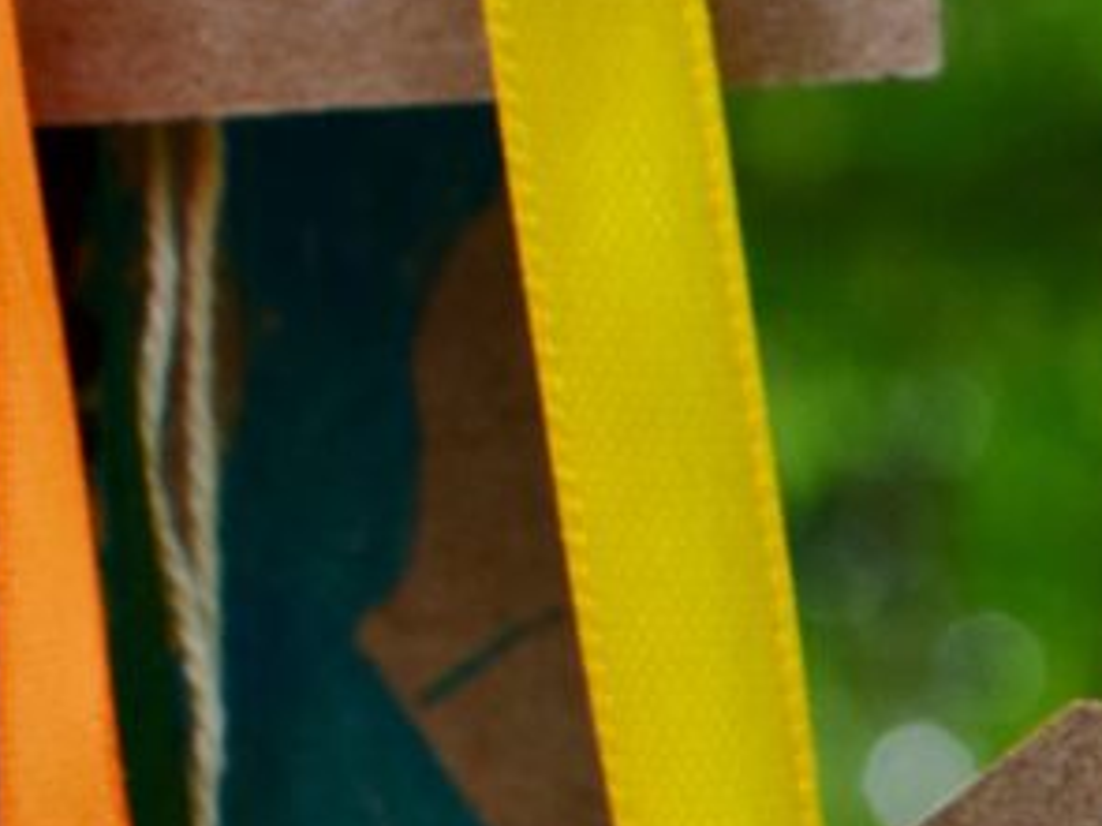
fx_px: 7839
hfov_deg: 7.7
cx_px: 2174
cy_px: 1562
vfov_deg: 5.9
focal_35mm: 246
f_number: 8
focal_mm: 35
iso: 500
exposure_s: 1/60
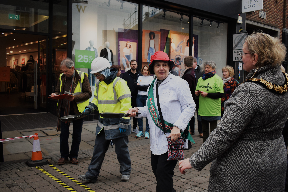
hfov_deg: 55.1
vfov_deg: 38.4
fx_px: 276
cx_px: 144
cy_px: 96
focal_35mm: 34
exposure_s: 1/250
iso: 400
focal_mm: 23
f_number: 4.5
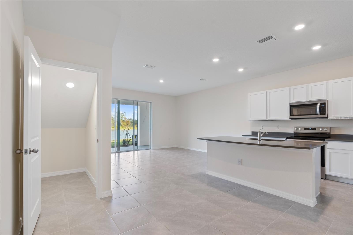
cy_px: 118
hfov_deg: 96.7
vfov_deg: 73.8
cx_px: 176
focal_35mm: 16
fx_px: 157
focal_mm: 16
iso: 250
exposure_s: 1/5
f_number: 8
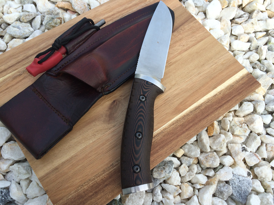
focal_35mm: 29
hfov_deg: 61.7
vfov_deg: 48.2
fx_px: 230
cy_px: 102
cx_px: 137
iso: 32
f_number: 2.2
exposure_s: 1/604
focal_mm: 4.15
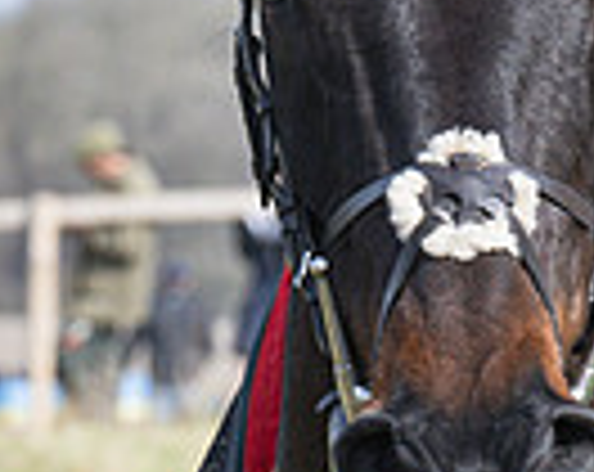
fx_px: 10209
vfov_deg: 2.7
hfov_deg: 3.3
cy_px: 400
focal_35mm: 582
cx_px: 972
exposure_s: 1/1000
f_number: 5.6
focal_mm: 81
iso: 400
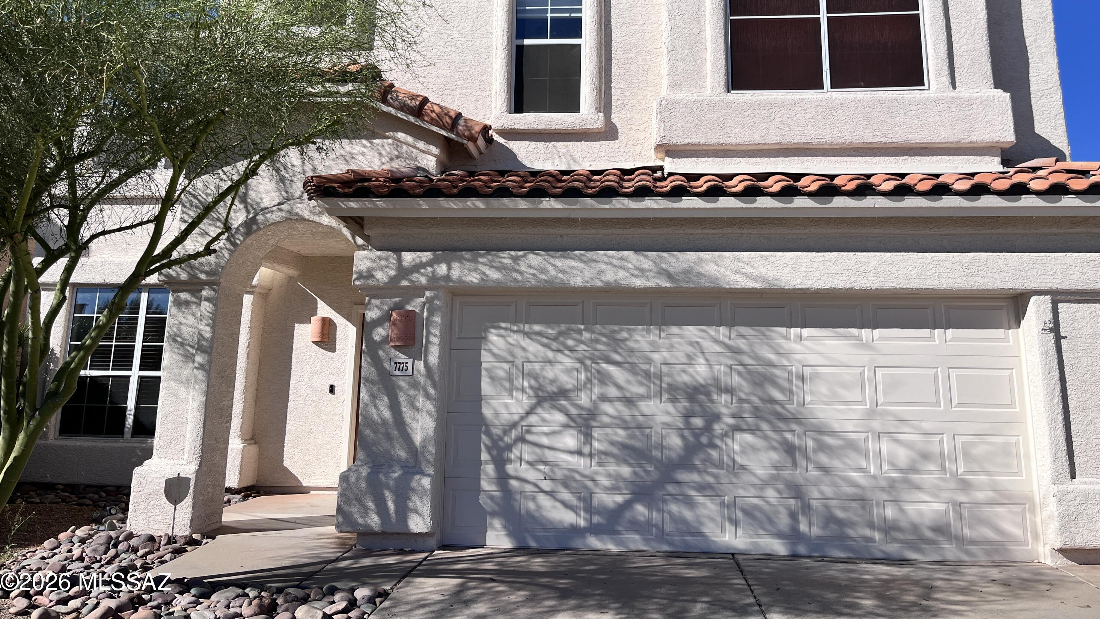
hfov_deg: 66.1
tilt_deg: +12.5
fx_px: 846
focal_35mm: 29
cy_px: 198
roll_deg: -0.2
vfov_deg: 39.6
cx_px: 562
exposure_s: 1/5848
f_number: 1.6
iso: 50
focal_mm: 5.1
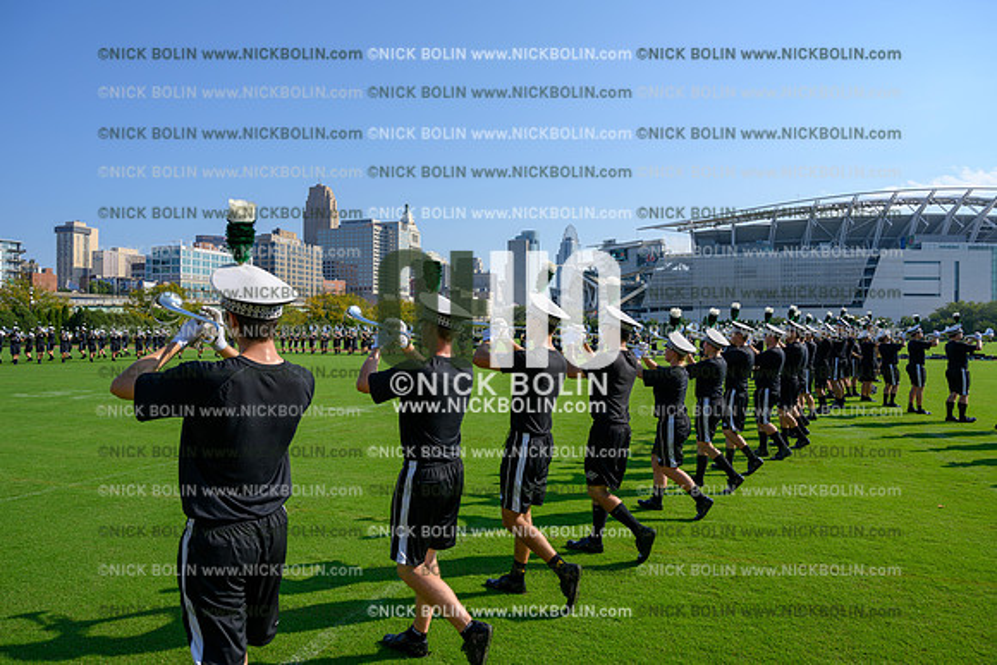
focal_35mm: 24
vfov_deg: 53.2
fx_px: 665
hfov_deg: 73.7
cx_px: 498
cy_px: 332
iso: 80
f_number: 7.1
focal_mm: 24
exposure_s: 1/400
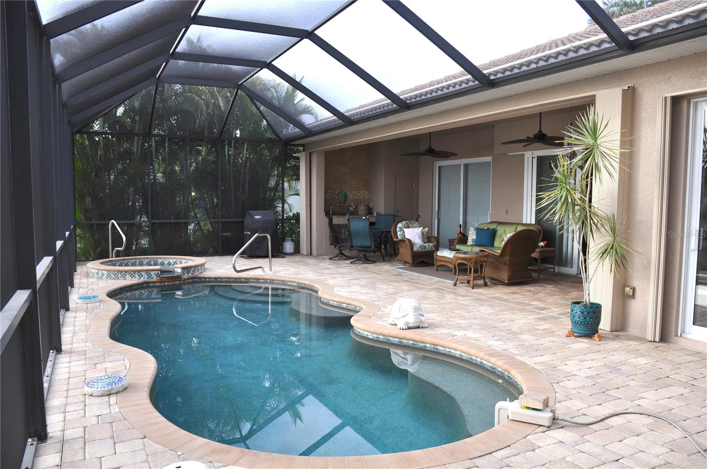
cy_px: 234
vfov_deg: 47.8
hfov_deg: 67.5
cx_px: 354
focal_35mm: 27
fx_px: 529
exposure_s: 1/125
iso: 220
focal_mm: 18
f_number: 5.6
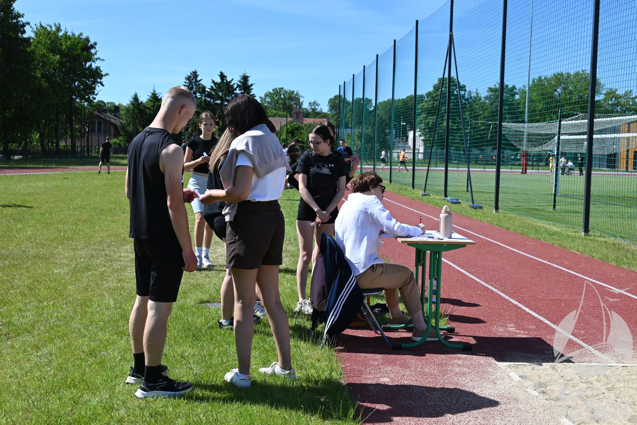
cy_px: 212
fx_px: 779
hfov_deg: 44.5
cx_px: 318
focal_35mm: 44
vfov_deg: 30.5
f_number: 7.1
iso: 100
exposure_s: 1/320
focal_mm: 44
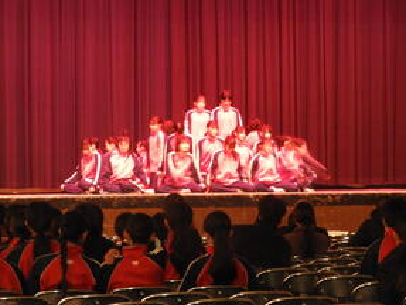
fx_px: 2043
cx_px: 204
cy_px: 99
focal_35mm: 174
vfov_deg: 8.5
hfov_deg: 11.3
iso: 800
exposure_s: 1/2.5
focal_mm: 22.4
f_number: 5
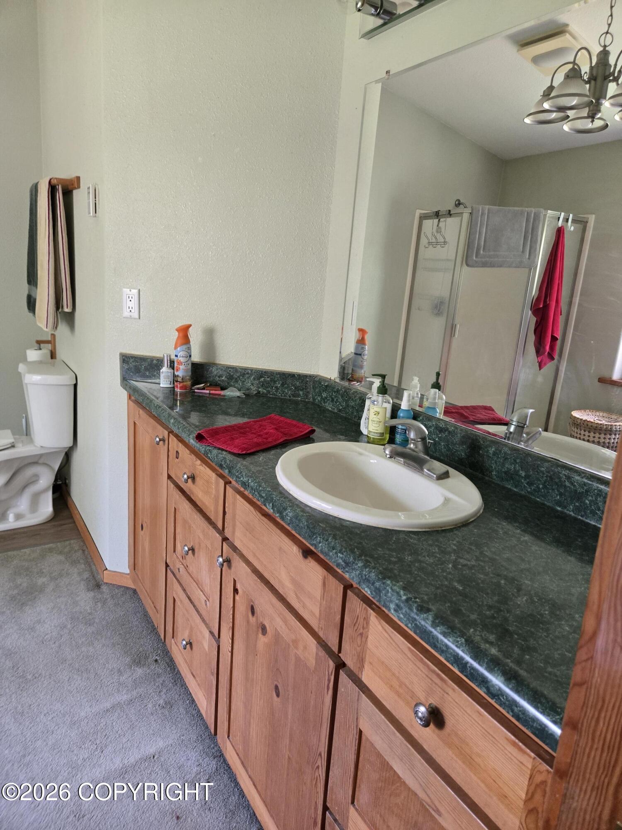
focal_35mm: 23
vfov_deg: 73.9
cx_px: 311
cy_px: 415
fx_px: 551
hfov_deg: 58.9
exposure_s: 1/60
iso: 500
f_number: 1.8
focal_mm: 5.4
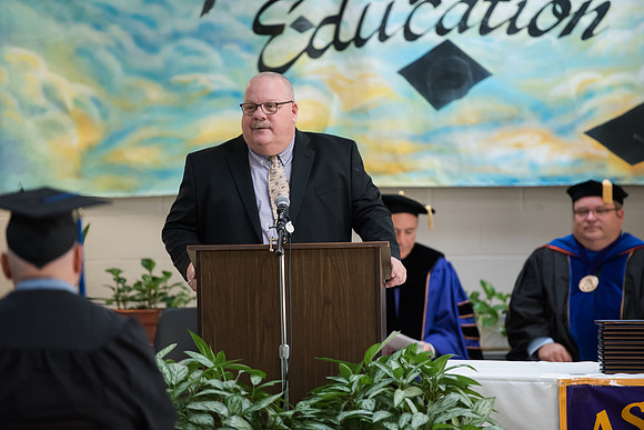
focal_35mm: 185
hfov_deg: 11.1
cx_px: 322
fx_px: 3310
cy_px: 215
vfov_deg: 7.4
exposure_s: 1/200
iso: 3200
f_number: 3.2
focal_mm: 185
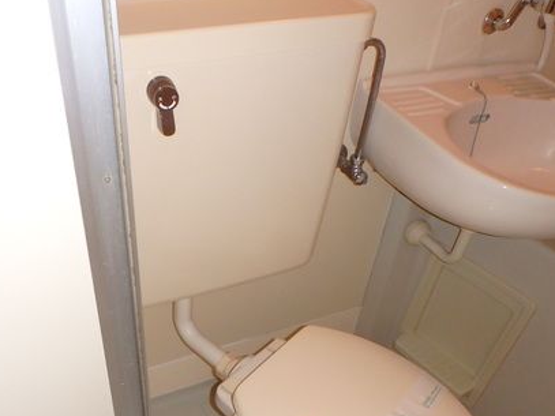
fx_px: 529
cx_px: 222
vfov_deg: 42.0
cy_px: 297
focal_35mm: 33
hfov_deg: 55.0
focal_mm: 3.7
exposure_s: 1/30
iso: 400
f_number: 3.5
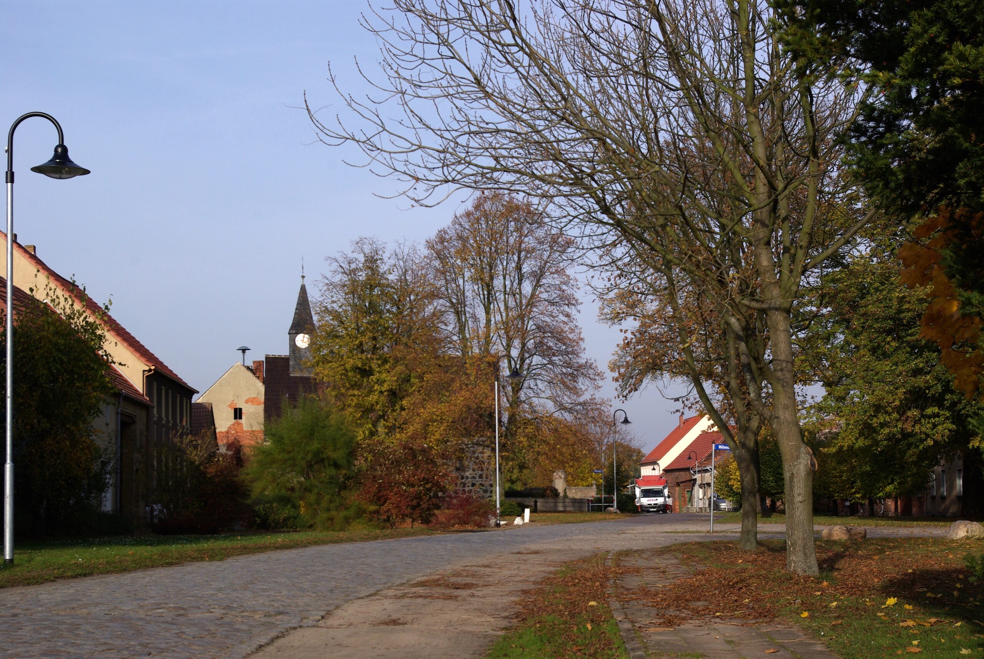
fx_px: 1765
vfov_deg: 21.1
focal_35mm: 64
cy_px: 330
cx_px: 492
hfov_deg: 31.1
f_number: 9.5
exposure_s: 1/350
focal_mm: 43
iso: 100
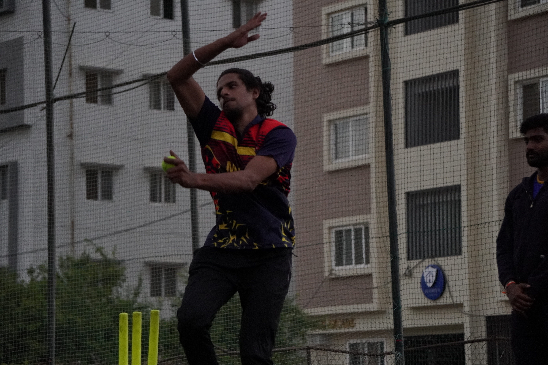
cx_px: 274
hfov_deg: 14.0
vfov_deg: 9.3
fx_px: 2237
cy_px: 182
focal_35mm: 147
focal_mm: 98
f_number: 5.6
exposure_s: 1/1000
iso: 2500
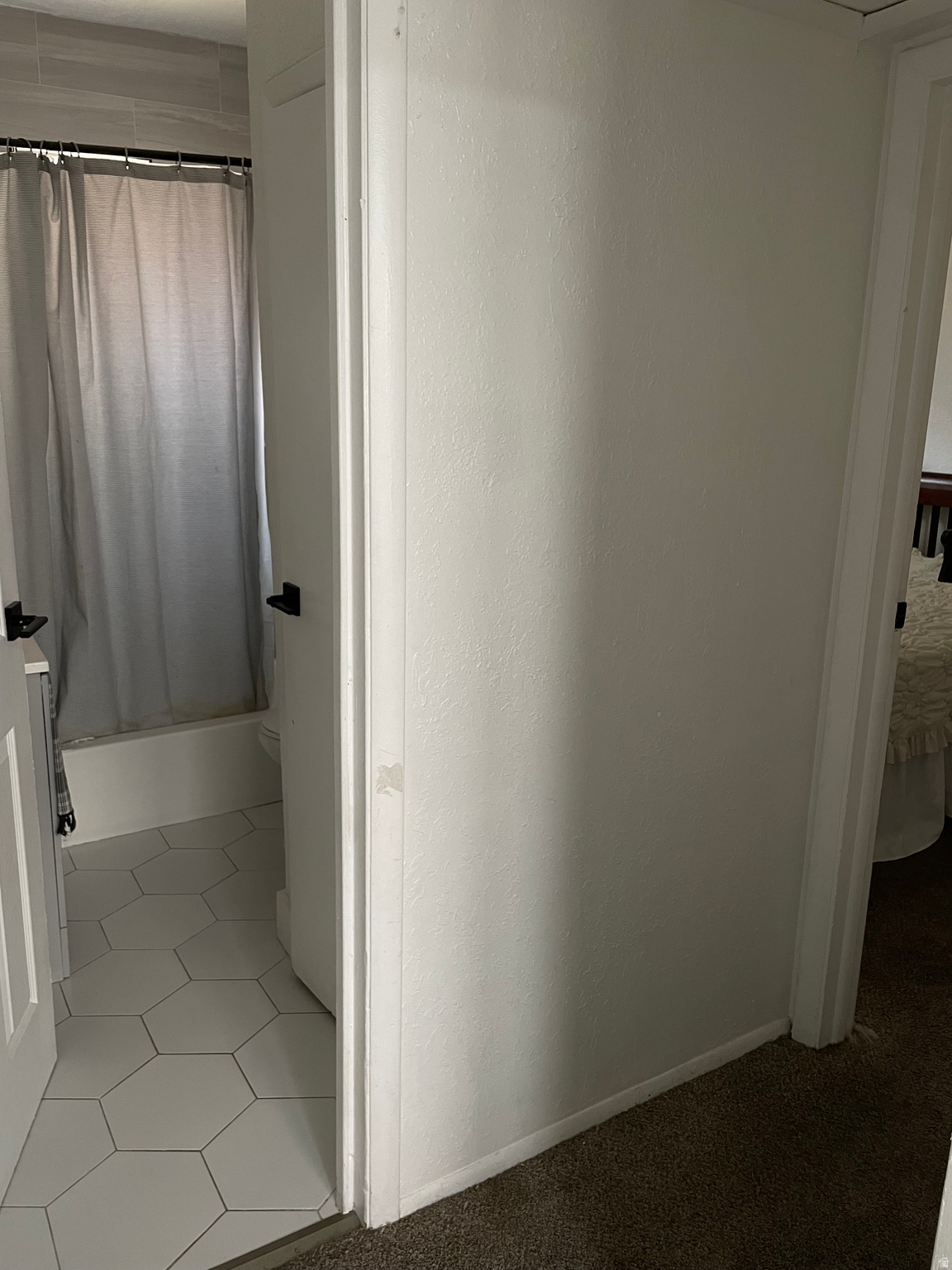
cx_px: 476
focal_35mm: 26
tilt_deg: -13.9
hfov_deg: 53.1
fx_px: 953
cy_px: 635
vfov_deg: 67.3
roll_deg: -1.0
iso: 200
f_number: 1.6
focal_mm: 4.2
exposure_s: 1/60
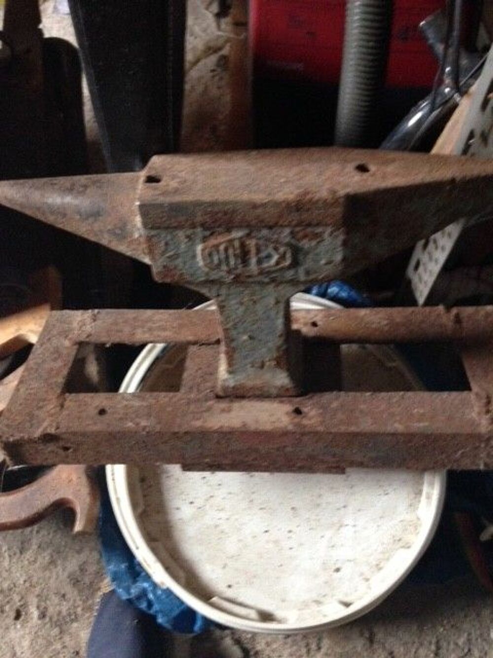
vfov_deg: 55.3
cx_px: 246
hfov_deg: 43.0
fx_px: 627
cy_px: 329
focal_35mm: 33
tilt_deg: -69.3
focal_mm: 4.12
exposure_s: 1/17
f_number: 2.4
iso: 320
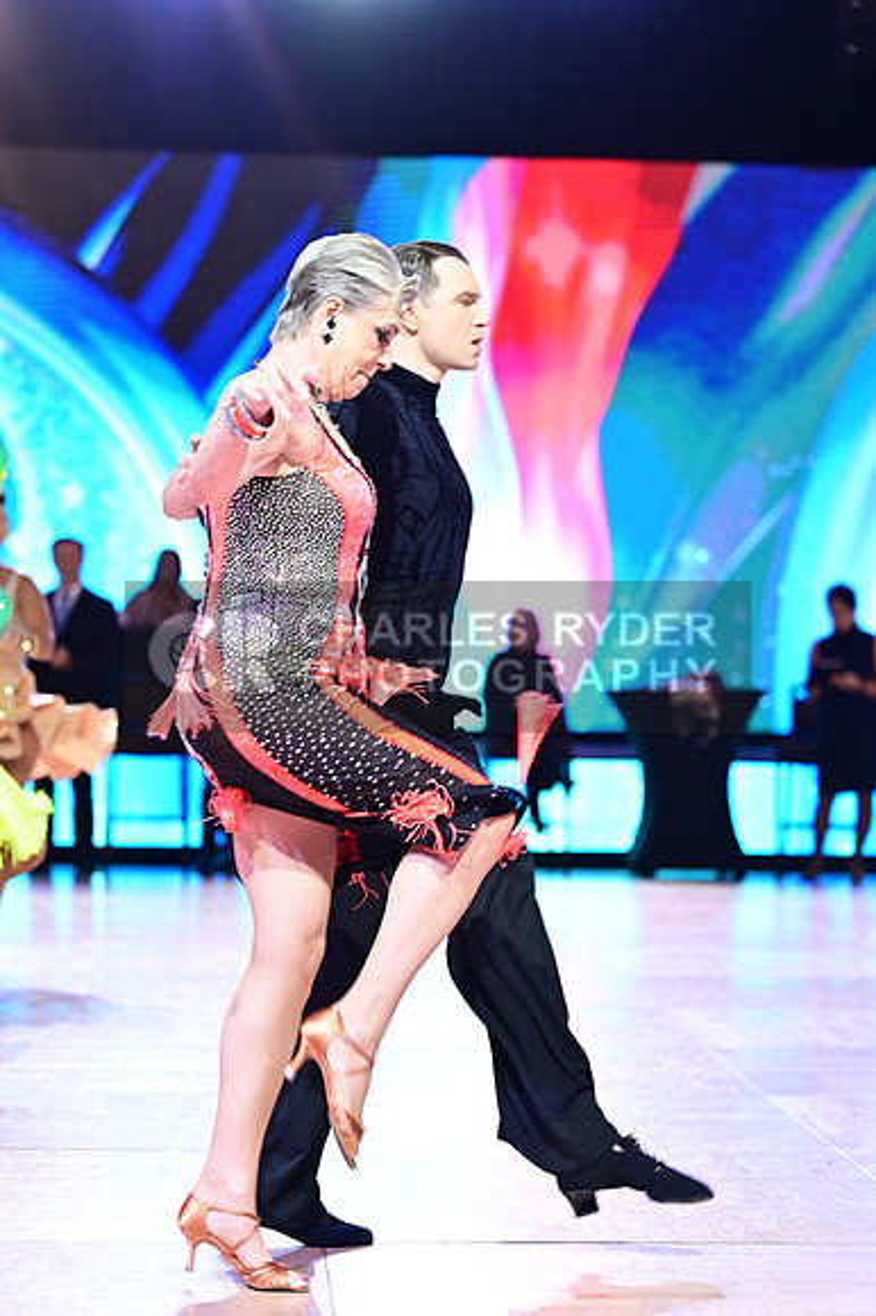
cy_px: 658
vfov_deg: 21.9
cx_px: 438
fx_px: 3398
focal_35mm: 93
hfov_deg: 14.7
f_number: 2.8
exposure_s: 1/320
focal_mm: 93
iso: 1600
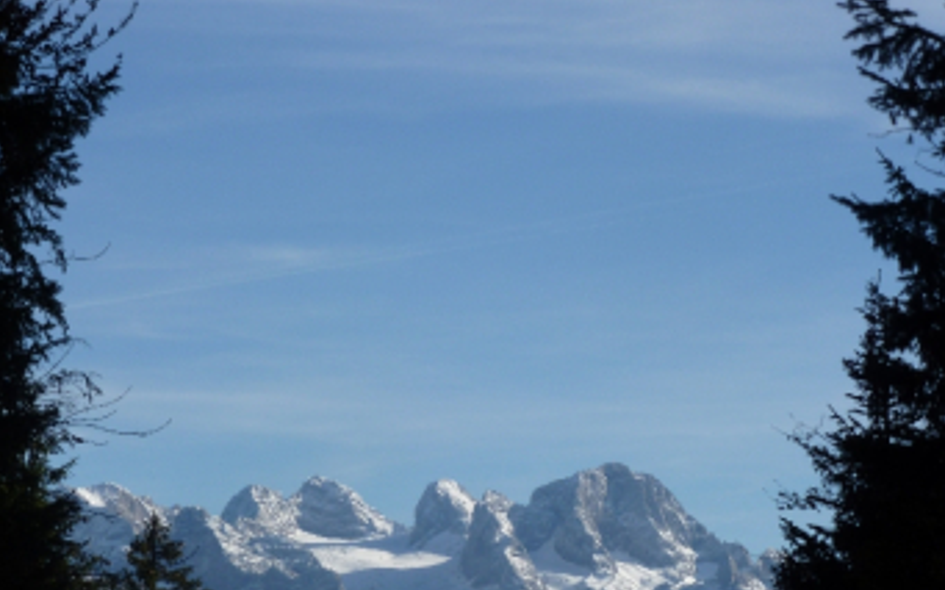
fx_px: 4094
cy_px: 355
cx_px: 482
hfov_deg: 13.2
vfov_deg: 8.2
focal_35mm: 159
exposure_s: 1/500
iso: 100
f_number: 5.6
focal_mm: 25.5
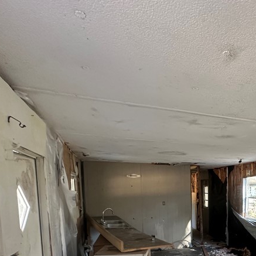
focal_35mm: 29
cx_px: 218
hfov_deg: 50.8
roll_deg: -0.1
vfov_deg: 51.2
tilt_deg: -6.5
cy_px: 214
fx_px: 243
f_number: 2.2
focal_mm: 2.22
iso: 320
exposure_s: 1/74
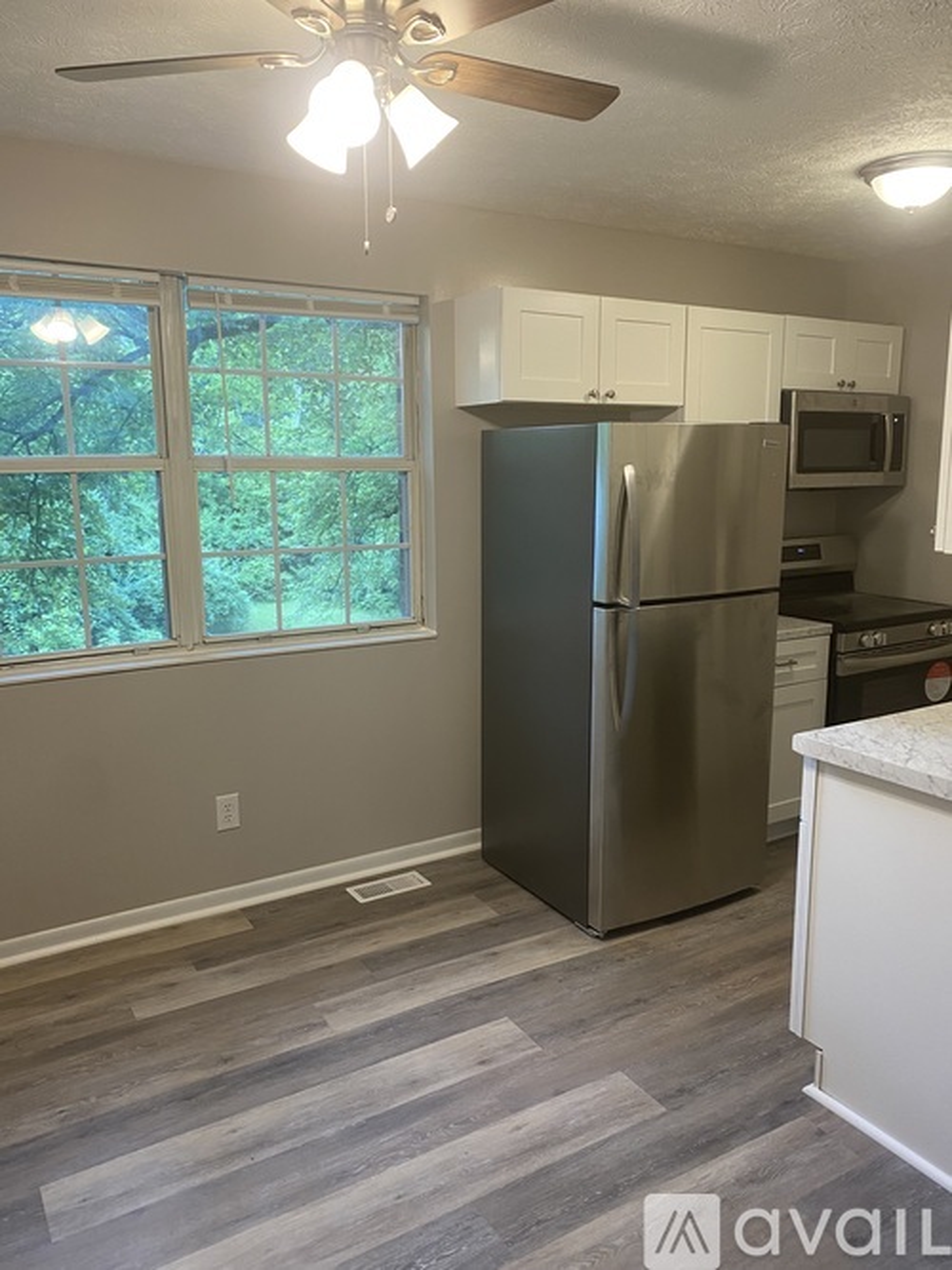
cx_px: 476
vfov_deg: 67.3
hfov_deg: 53.0
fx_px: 954
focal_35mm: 26
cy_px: 635
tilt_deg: -10.5
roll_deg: +0.9
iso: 125
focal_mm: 4.25
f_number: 1.8
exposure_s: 1/60
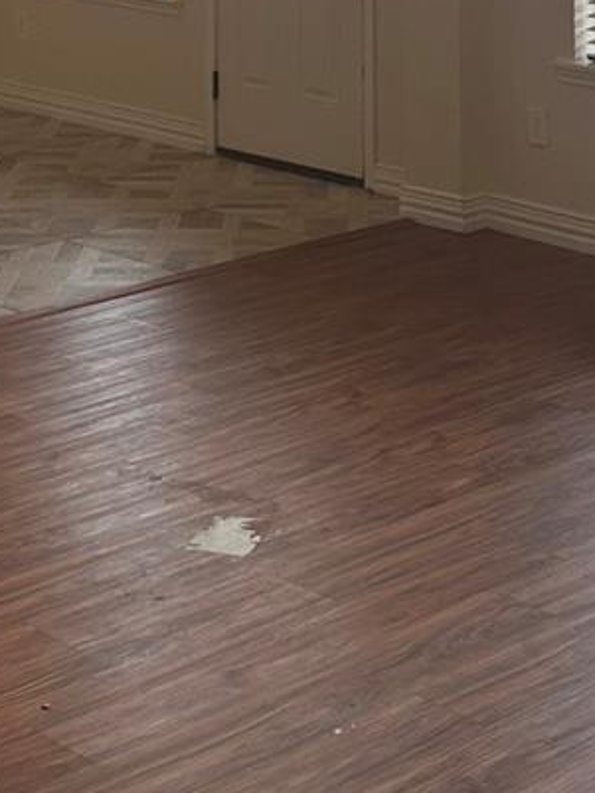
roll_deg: -0.1
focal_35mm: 92
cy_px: -308
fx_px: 2107
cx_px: 352
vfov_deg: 19.3
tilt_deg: +2.4
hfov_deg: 16.1
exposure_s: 1/268
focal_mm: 6.86
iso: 80
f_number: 1.78
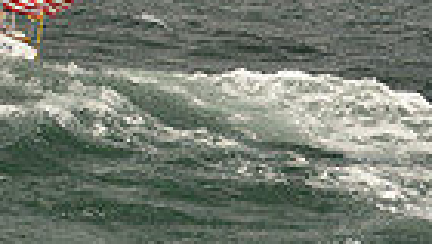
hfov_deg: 6.6
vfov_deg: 3.6
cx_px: -147
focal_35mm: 326
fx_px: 3737
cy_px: -559
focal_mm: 75
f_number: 6.3
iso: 400
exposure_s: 1/800
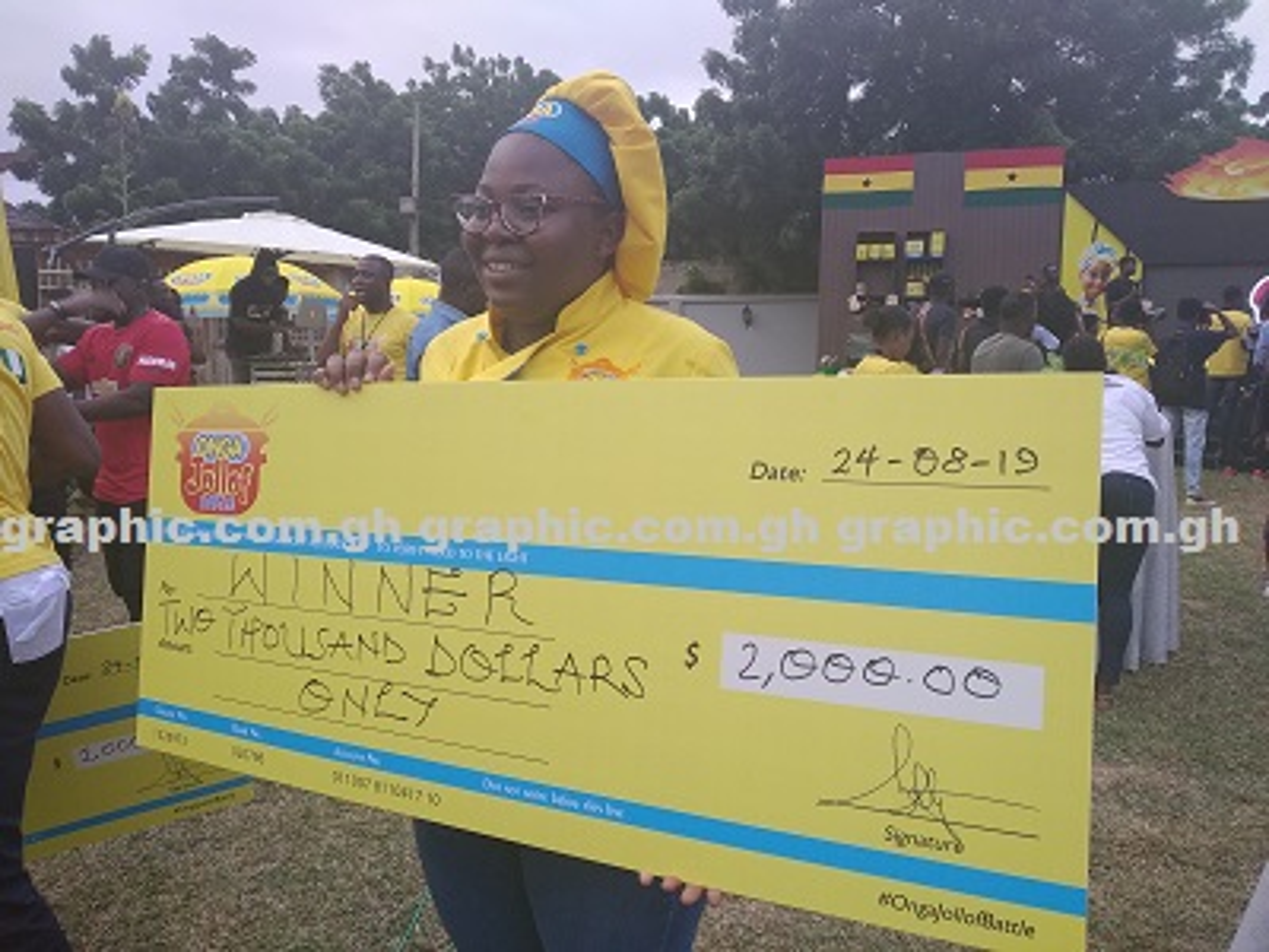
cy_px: 476
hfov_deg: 67.3
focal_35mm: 26
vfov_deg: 53.1
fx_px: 953
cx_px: 634
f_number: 2.2
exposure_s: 1/100
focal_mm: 3.82
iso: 136
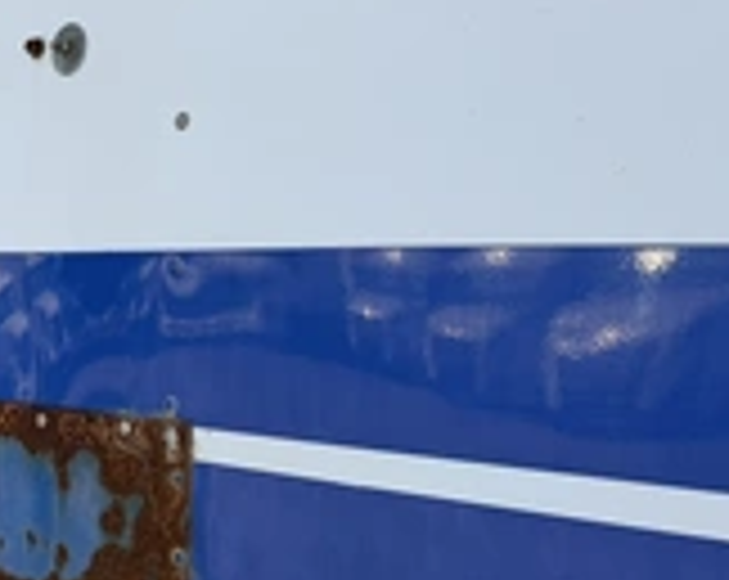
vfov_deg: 25.8
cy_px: 436
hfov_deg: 29.3
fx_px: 1249
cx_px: -76
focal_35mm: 58
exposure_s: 1/2232
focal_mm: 6.76
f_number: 1.78
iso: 80
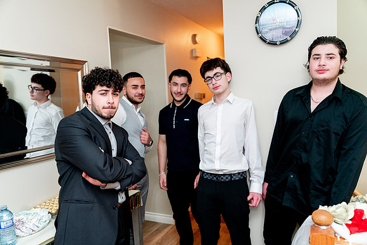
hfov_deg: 63.6
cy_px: 122
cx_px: 184
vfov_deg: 45.0
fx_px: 296
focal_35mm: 29
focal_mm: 29
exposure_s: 1/160
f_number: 2.8
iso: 1600
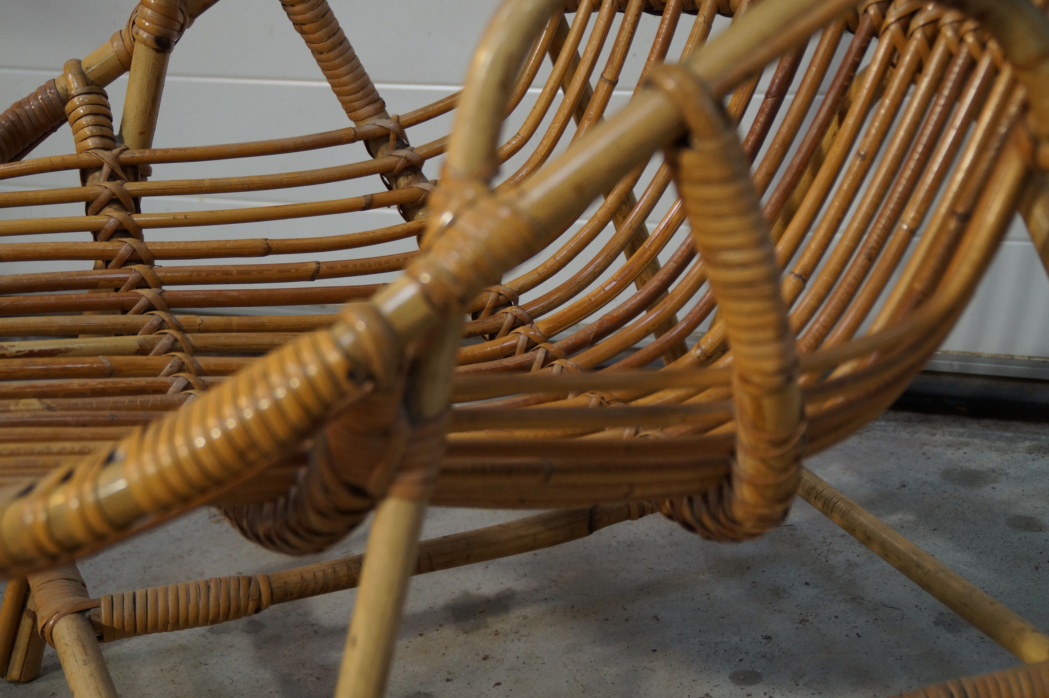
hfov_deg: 33.4
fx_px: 1747
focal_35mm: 60
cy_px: 349
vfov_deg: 22.6
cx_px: 524
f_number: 4.5
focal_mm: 40
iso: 800
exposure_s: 1/80
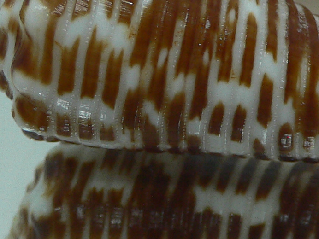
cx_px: 236
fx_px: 940
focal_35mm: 102
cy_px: 69
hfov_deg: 19.1
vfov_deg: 14.5
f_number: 2.8
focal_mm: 4.6
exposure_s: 1/60
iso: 80
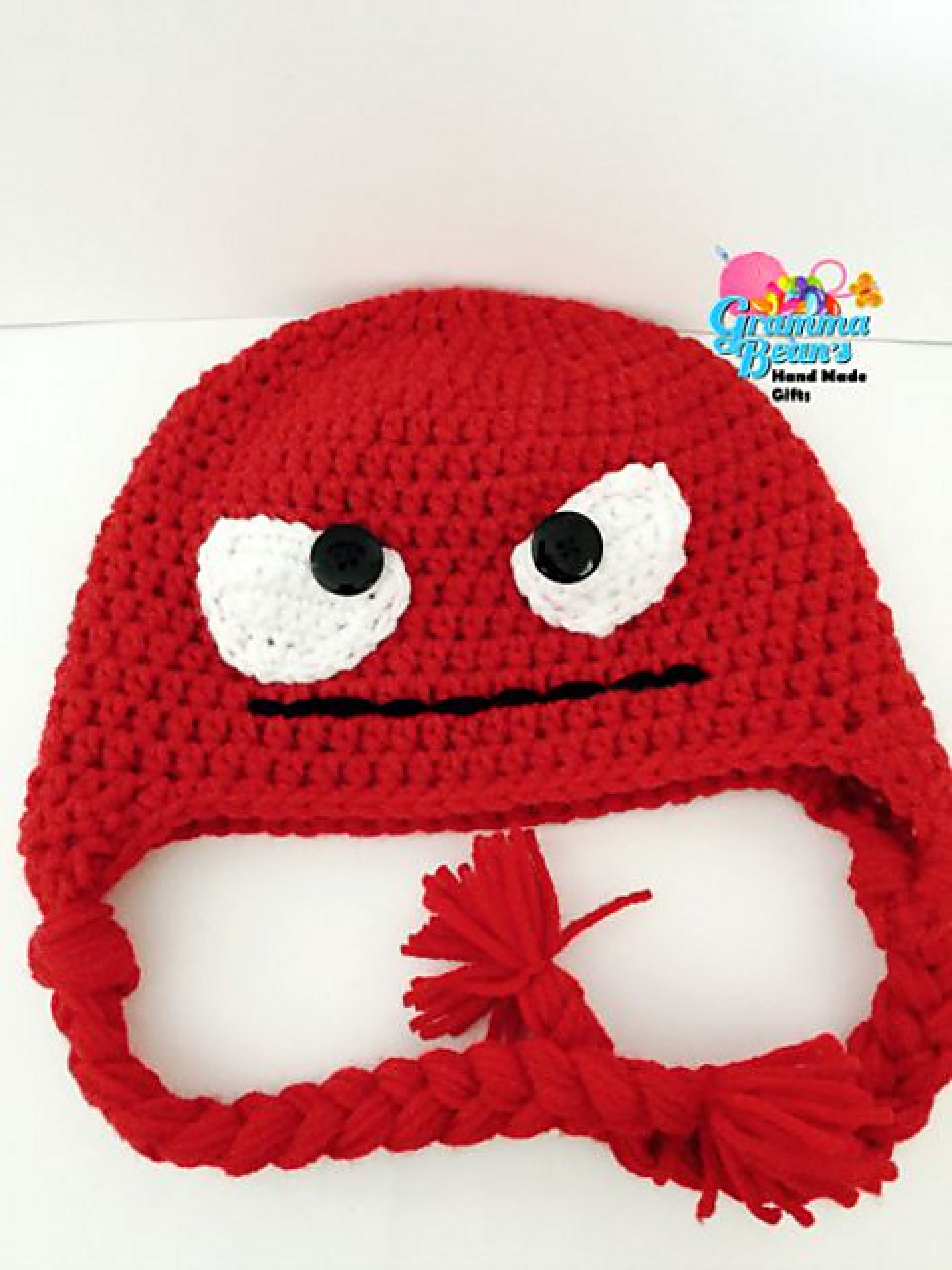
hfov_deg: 48.2
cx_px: 476
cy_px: 635
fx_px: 1063
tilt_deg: -74.9
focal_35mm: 29
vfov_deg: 61.7
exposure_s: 1/15
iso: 320
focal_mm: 4.15
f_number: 2.2
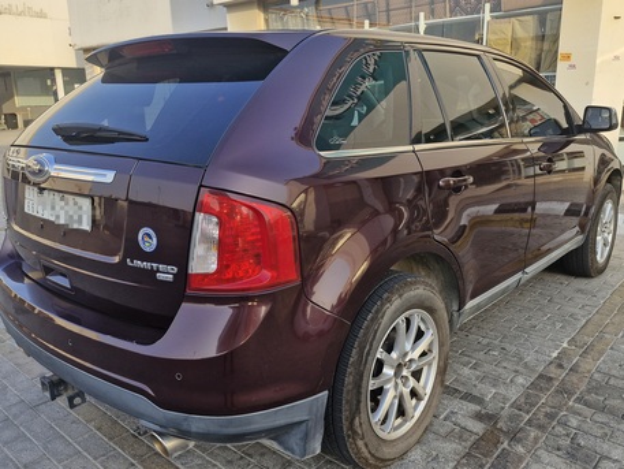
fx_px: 415
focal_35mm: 23
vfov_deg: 58.9
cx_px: 312
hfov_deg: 73.9
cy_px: 234
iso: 50
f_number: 1.8
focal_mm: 5.54
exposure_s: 1/400
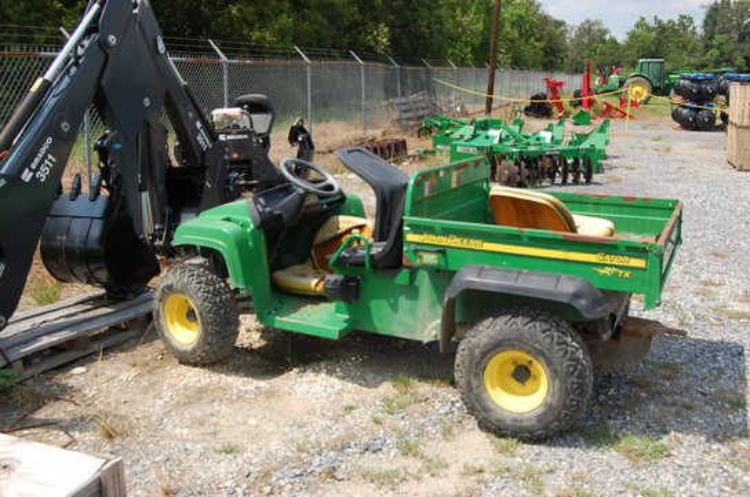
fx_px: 718
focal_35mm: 34
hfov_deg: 55.2
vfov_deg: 38.2
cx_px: 375
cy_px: 248
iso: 200
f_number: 8
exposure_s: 1/250
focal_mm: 23
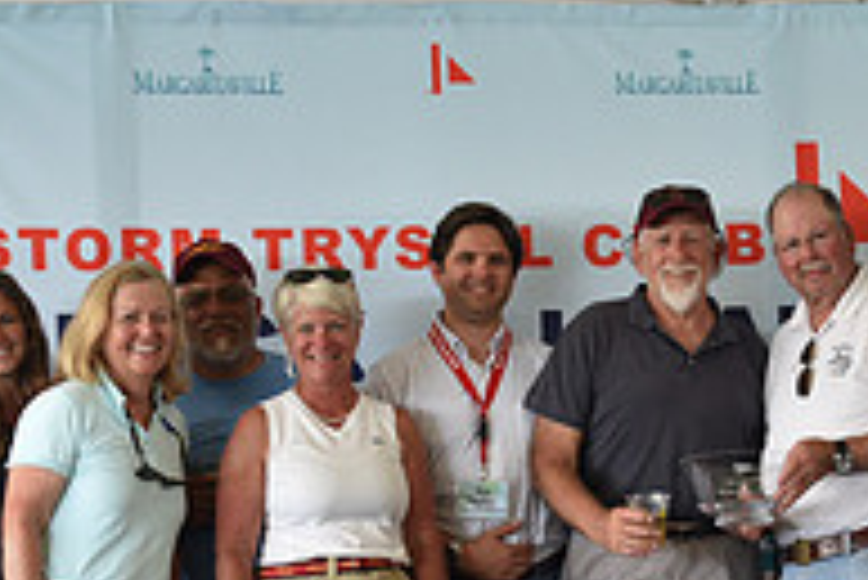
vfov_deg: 11.4
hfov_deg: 16.9
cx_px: 675
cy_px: 524
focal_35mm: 120
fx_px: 2895
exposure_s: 1/160
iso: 800
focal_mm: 40
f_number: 4
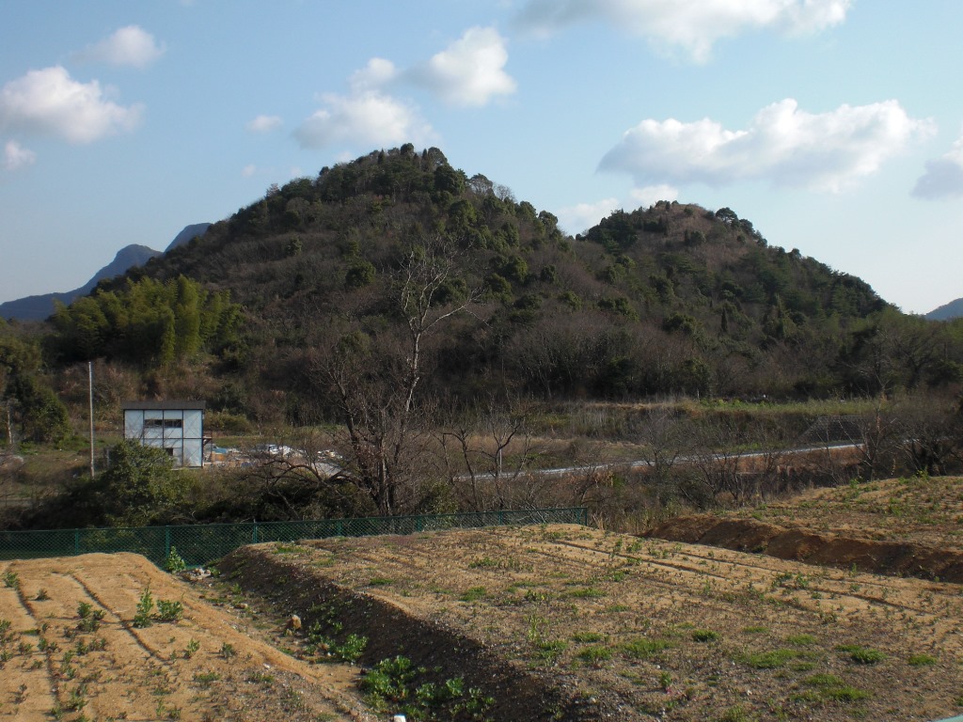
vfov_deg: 37.7
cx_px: 482
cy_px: 361
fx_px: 1057
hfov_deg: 49.0
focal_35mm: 38
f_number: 5.6
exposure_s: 1/320
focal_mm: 6.3
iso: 64
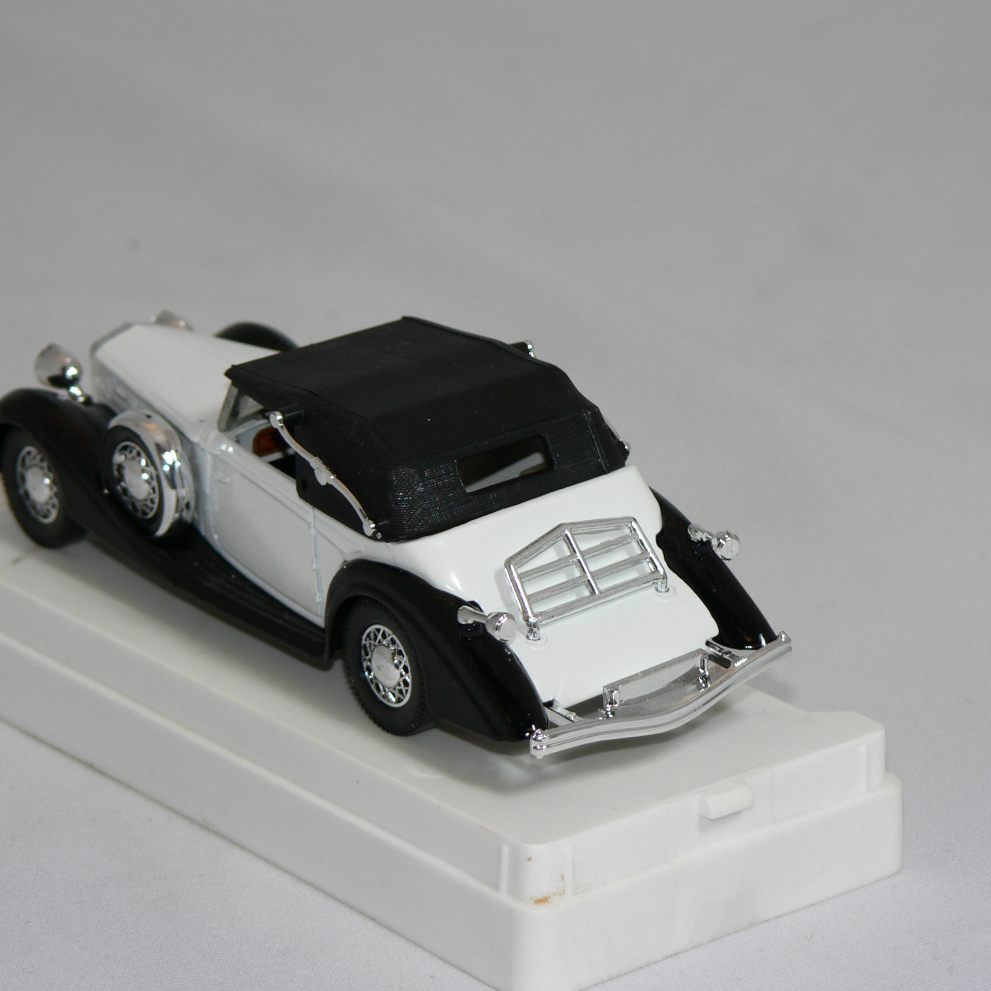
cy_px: 494
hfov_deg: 12.4
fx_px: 4567
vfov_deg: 12.4
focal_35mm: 141
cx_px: 471
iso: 80
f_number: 3.2
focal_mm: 19.9
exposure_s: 1/60
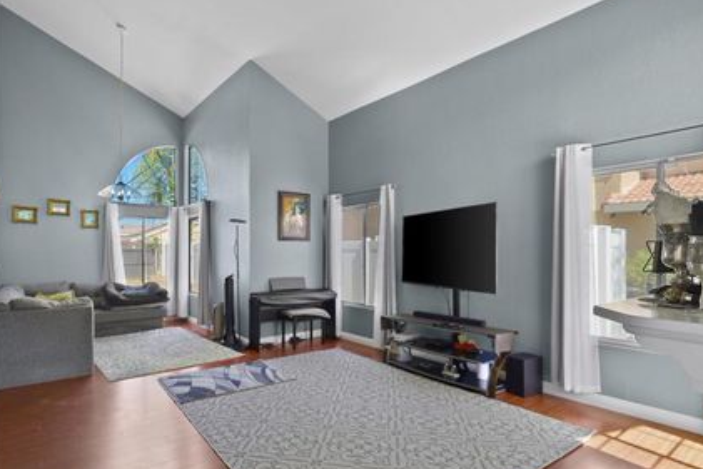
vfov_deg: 64.4
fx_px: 371
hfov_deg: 86.3
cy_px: 260
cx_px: 301
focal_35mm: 19
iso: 200
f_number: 4
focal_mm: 16
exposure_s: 1/15
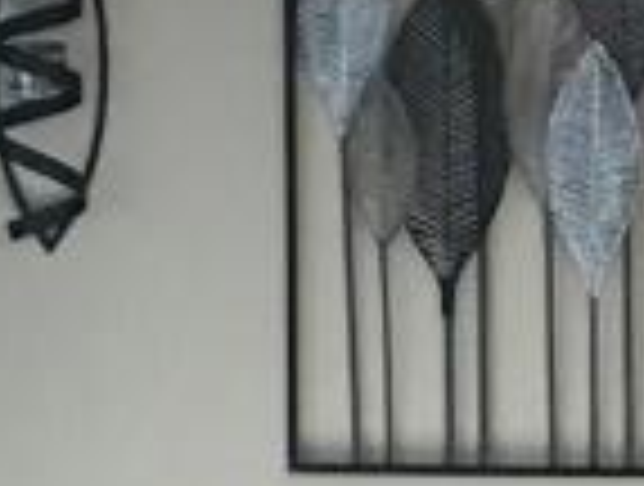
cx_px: 1522
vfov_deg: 7.4
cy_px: 513
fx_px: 3730
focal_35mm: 200
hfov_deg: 9.0
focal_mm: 3.99
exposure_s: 1/24
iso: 40
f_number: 1.8
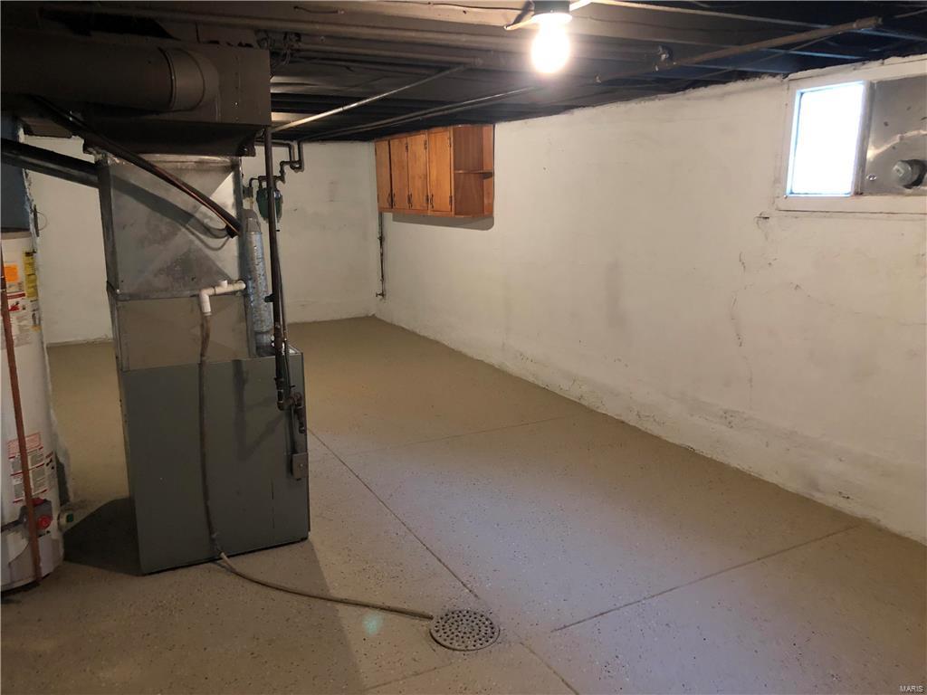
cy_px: 348
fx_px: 777
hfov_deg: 61.7
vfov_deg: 48.2
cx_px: 464
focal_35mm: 29
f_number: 1.8
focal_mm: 3.99
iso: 100
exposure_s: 1/4
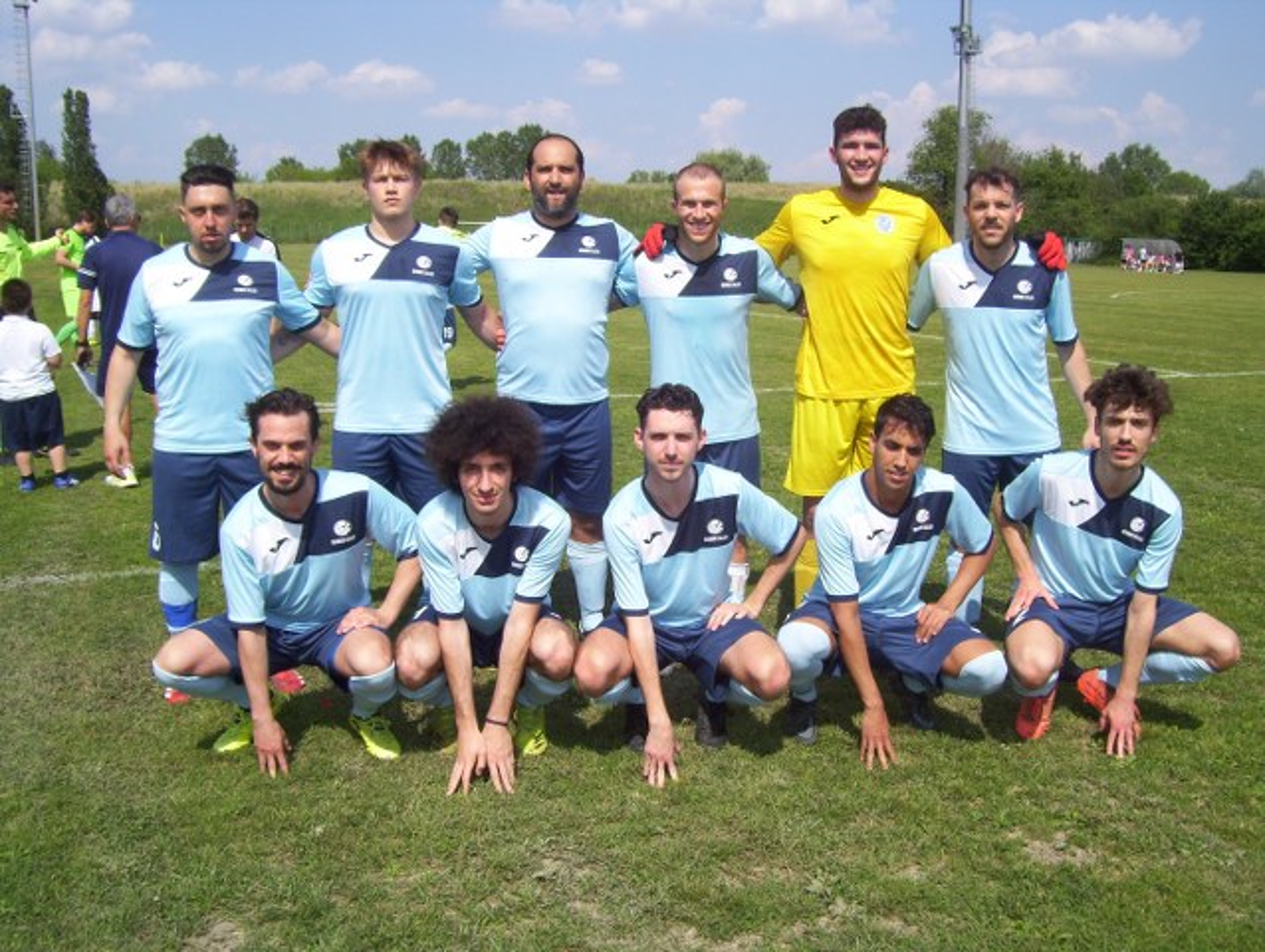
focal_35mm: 36
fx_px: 1317
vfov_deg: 39.7
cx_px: 632
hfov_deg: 51.3
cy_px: 476
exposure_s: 1/800
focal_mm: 6
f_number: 4.8
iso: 80
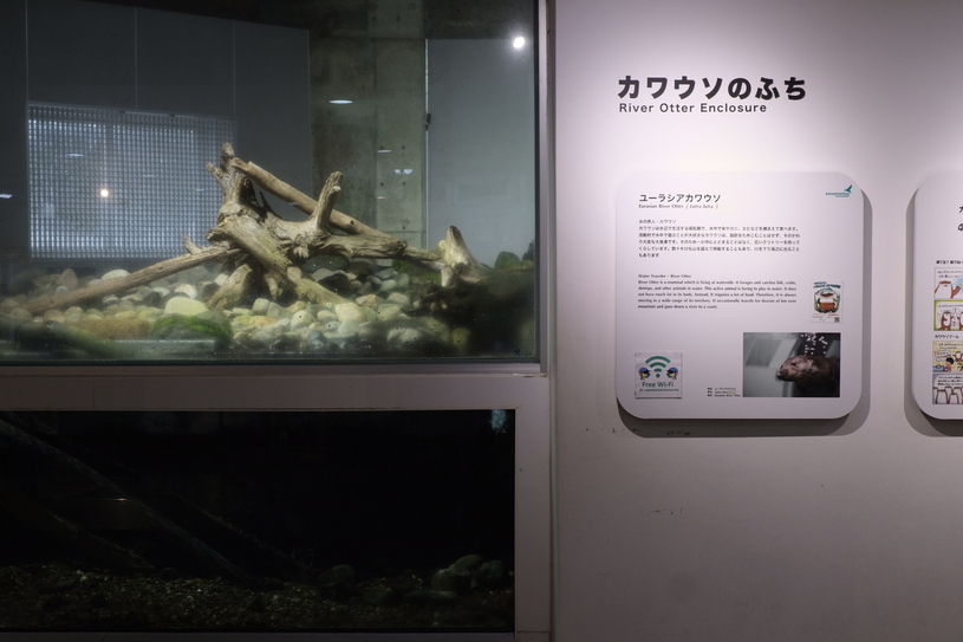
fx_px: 1417
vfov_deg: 25.5
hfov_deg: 37.5
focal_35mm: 53
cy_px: 321
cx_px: 482
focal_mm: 35
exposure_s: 1/52
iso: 800
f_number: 6.4
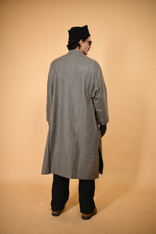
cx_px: 78
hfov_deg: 33.4
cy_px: 117
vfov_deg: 48.5
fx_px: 260
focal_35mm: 40
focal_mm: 40
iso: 250
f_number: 2.8
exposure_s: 1/320
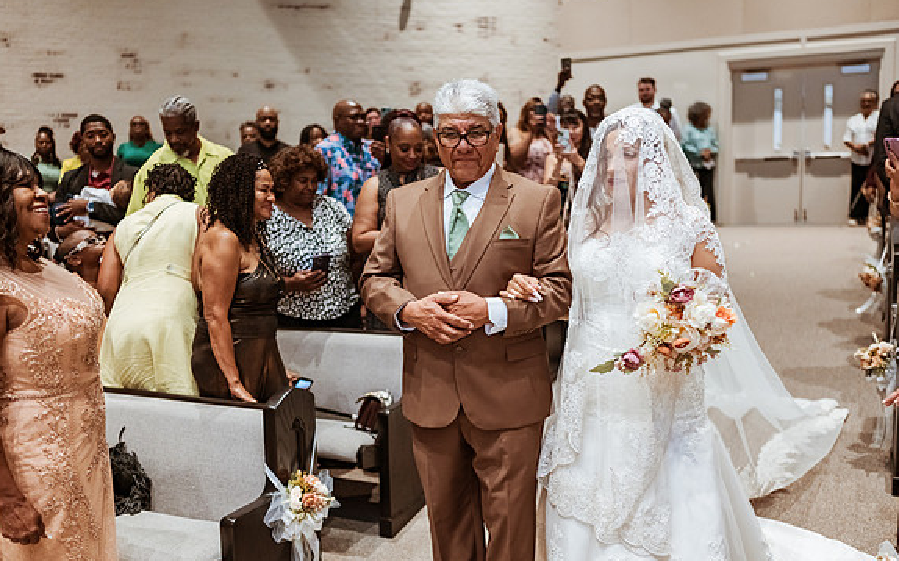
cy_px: 293
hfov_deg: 54.0
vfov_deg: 35.3
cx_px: 449
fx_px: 882
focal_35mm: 36
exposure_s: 1/500
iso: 1250
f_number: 1.8
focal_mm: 35
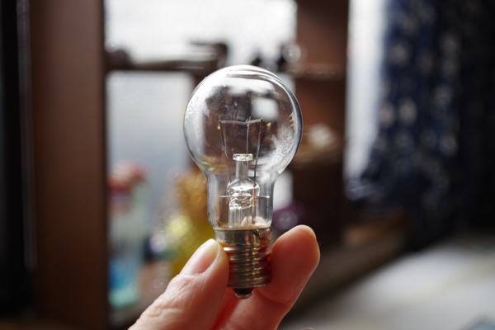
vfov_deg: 28.1
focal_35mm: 48
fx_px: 660
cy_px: 165
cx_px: 248
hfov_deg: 41.1
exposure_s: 1/60
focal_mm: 32
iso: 200
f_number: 4.5
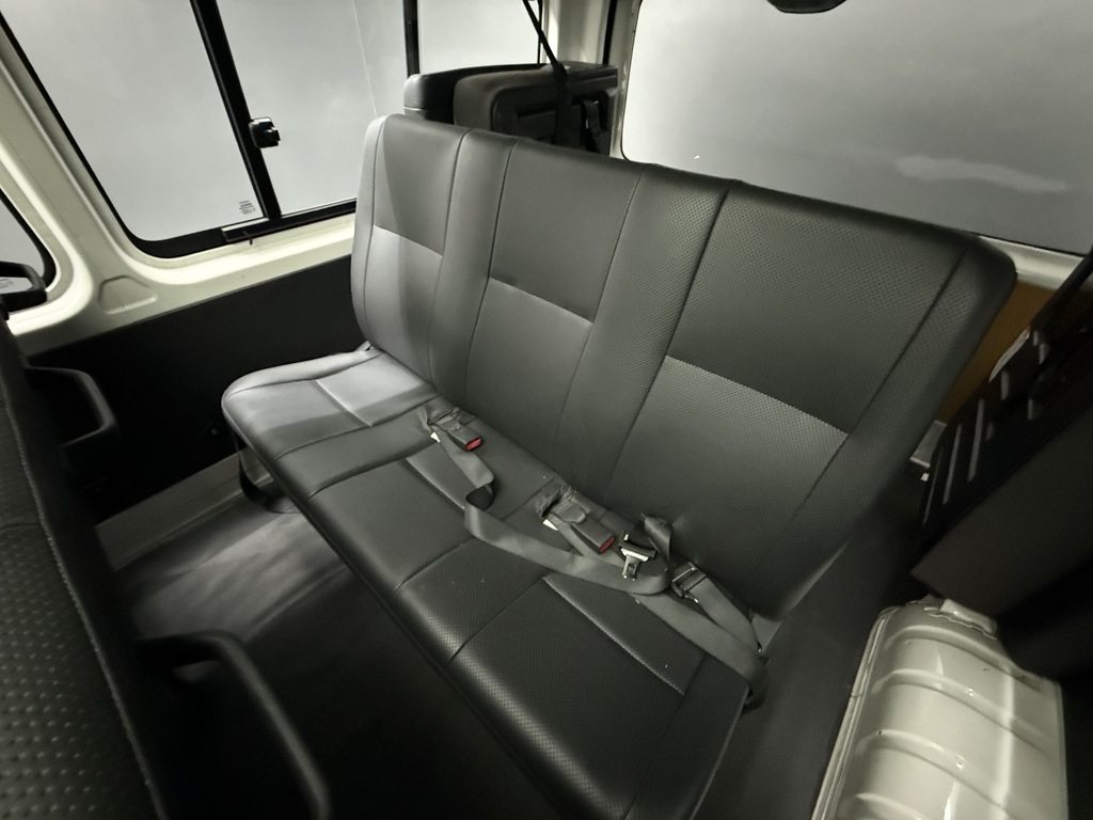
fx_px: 442
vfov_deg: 85.7
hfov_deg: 102.1
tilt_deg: -40.8
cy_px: 410
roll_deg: -1.2
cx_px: 546
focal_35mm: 14
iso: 2000
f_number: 2.2
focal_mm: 2.22
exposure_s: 1/25
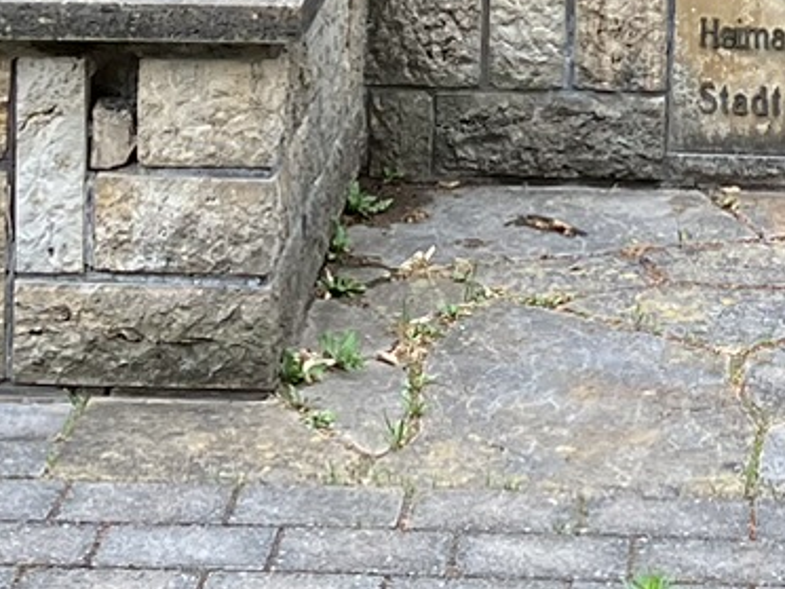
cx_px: 722
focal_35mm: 154
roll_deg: -1.7
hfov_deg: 12.7
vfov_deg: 8.9
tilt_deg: +0.3
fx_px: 3492
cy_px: -741
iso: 32
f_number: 1.8
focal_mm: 3.99
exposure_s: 1/165
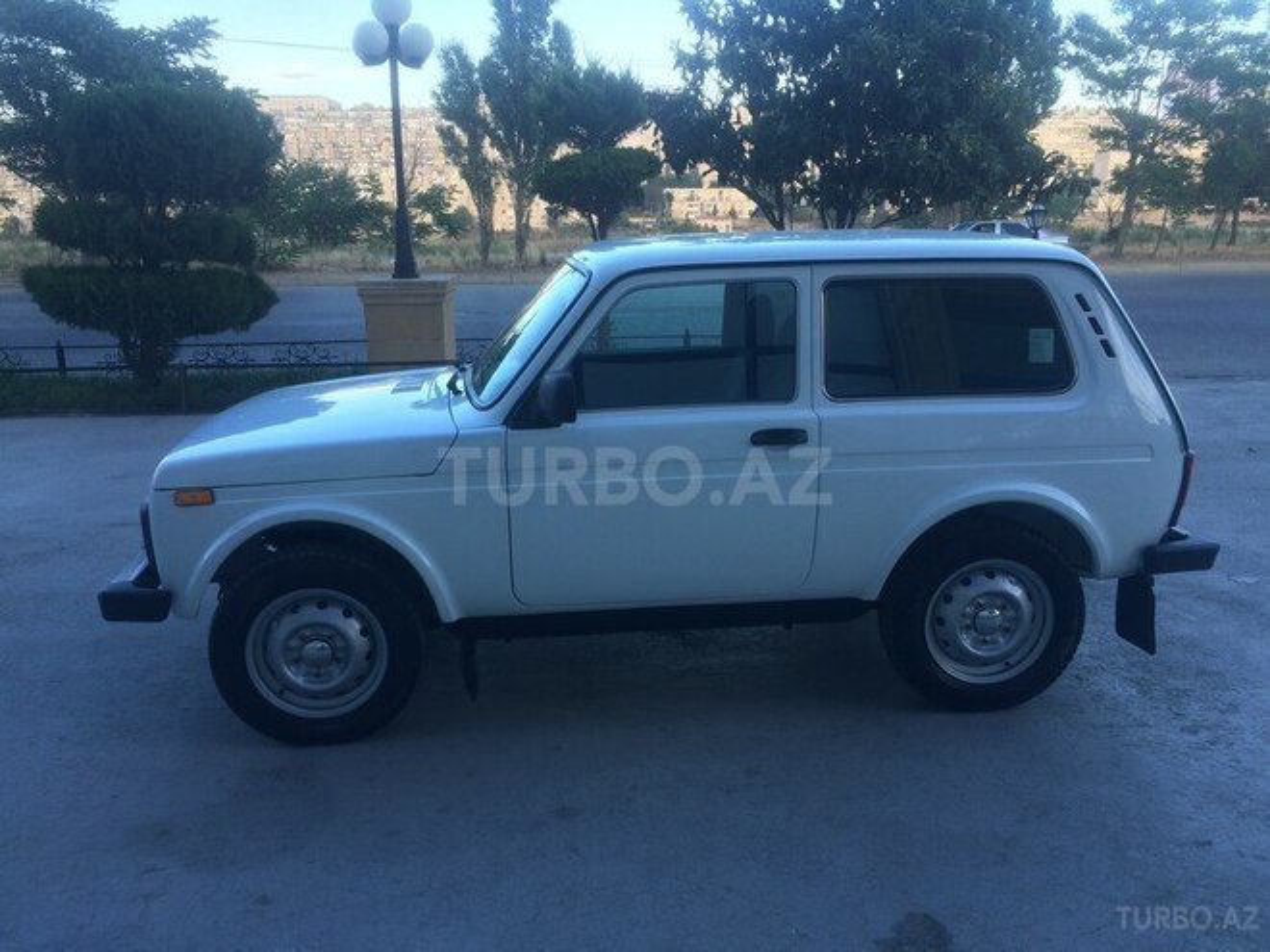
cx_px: 635
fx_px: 1064
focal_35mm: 29
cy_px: 476
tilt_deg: -15.5
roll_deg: +1.0
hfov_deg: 61.7
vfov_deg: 48.2
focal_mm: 4.15
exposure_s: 1/152
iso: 32
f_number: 2.2
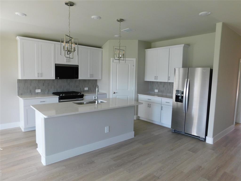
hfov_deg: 73.9
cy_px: 90
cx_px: 120
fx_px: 160
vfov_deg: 58.9
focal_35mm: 23
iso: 160
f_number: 3
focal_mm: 4
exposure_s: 1/30
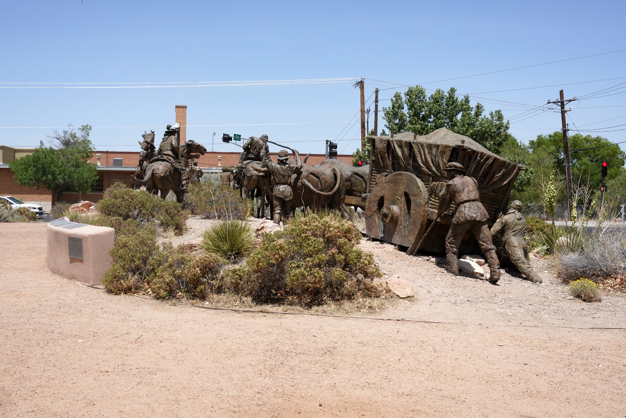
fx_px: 765
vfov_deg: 30.5
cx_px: 313
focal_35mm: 44
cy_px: 209
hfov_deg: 44.5
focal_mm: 44
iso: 640
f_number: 22
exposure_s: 1/320
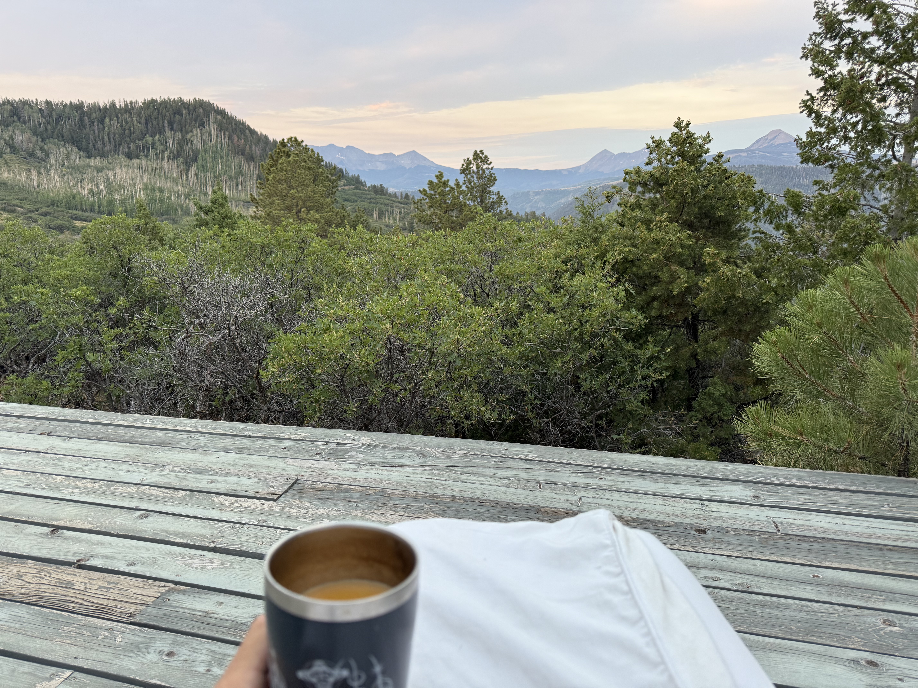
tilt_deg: -12.9
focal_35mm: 24
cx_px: 459
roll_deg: +0.9
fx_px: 636
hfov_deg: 71.6
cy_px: 344
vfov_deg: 56.8
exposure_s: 1/121
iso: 160
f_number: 1.78
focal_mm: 6.76
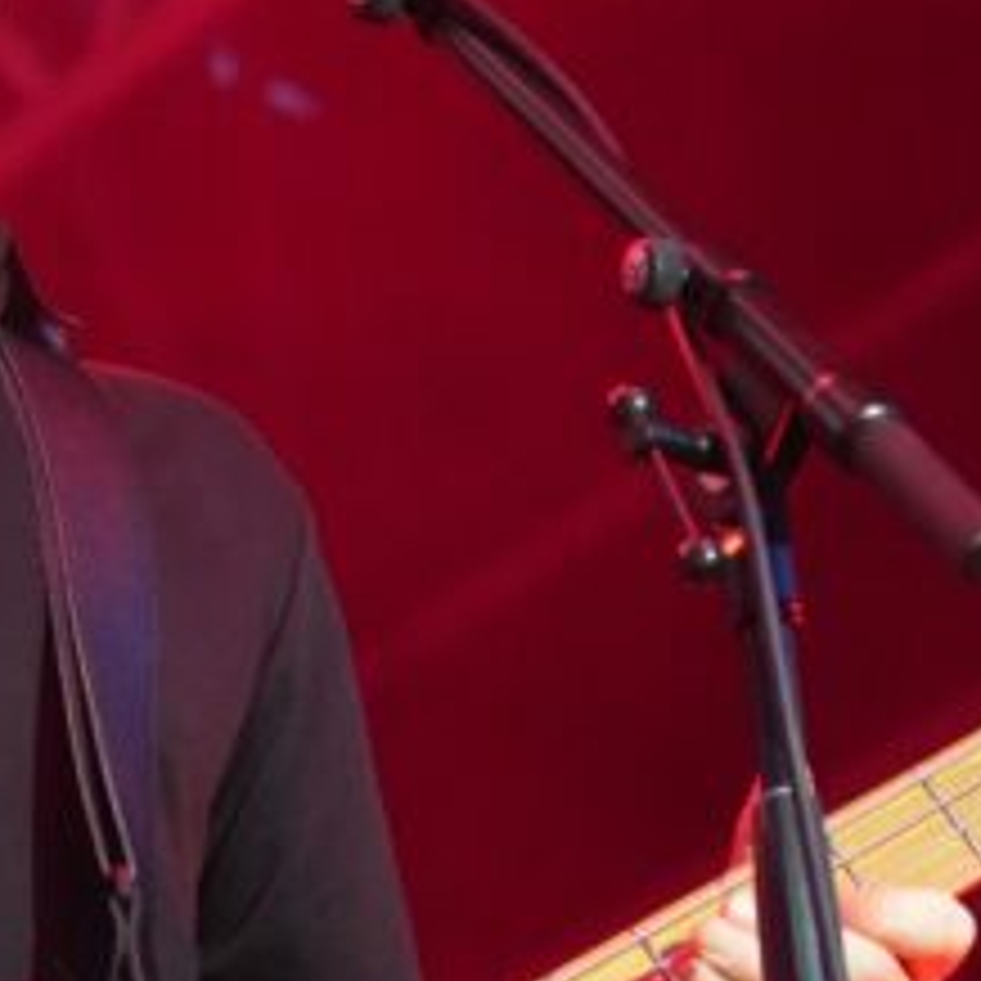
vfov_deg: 5.7
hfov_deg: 5.7
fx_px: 9923
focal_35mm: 309
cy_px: 630
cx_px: 202
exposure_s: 1/160
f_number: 5
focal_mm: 69
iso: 5000
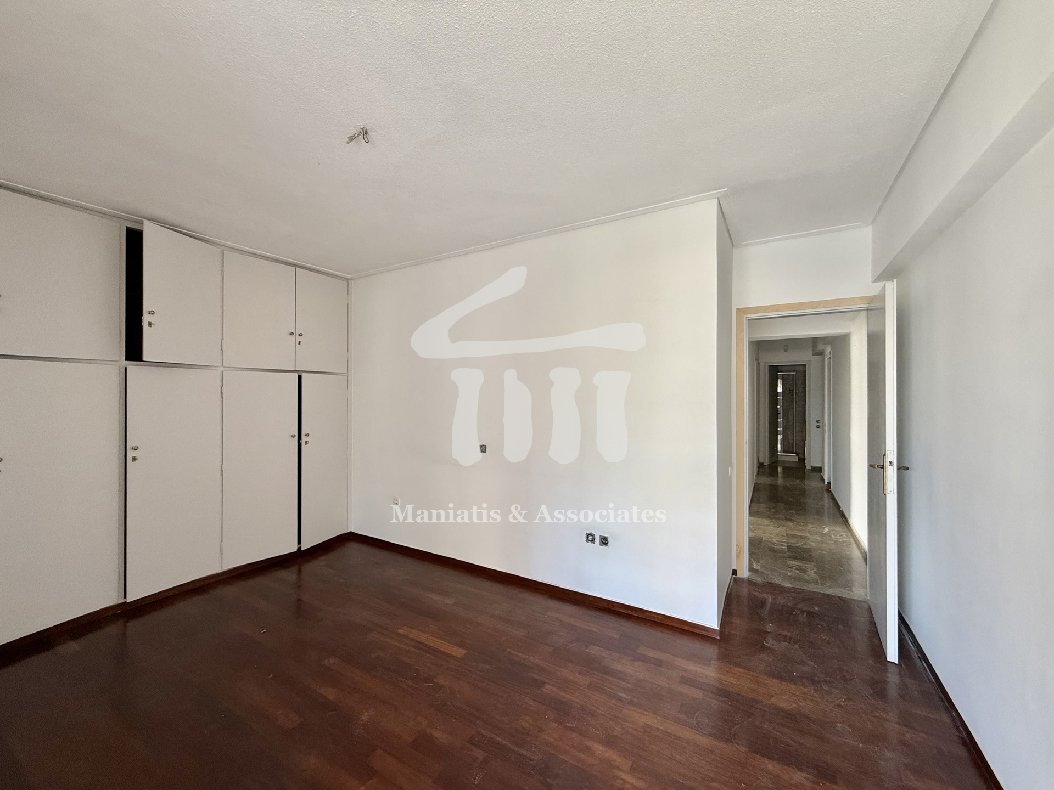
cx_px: 527
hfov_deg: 102.1
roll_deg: -0.1
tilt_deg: -0.3
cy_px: 395
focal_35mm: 14
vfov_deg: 85.7
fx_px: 426
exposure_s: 1/99
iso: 125
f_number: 2.2
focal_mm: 2.22
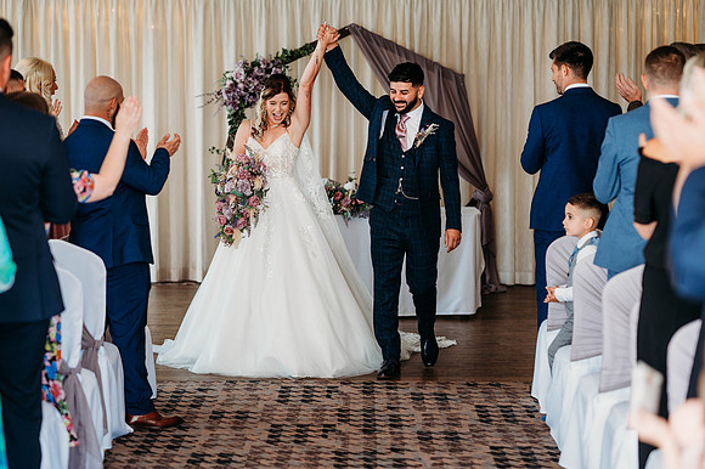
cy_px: 234
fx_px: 1664
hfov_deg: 23.9
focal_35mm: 85
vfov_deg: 16.1
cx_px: 352
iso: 450
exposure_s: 1/200
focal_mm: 85
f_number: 2.5
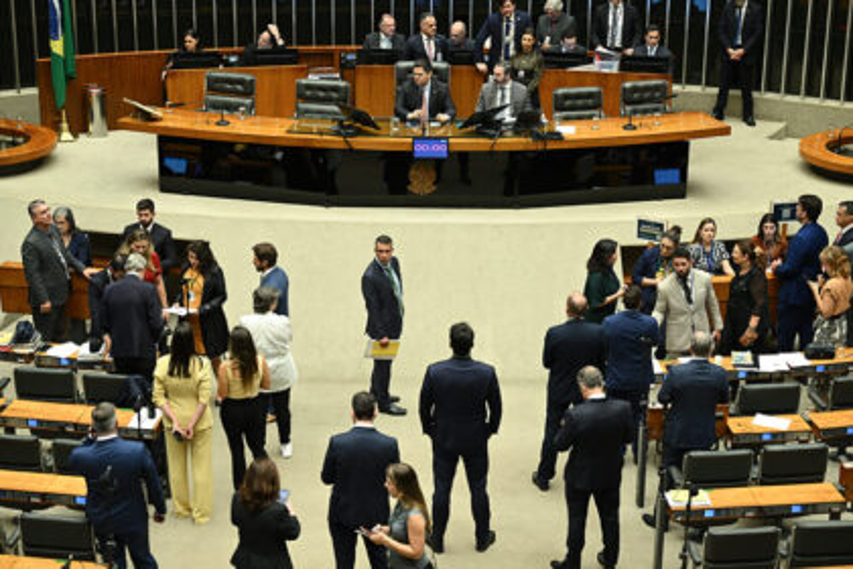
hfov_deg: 28.8
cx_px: 426
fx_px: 1658
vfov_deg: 19.5
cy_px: 284
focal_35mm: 70
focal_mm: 70
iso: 1600
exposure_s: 1/125
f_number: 3.5
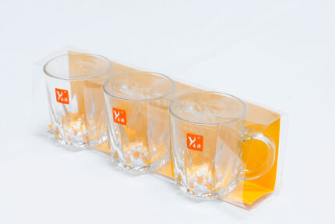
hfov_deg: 24.8
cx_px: 168
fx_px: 763
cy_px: 112
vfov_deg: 16.7
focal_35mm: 82
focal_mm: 55
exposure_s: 1/125
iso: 2500
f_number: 10
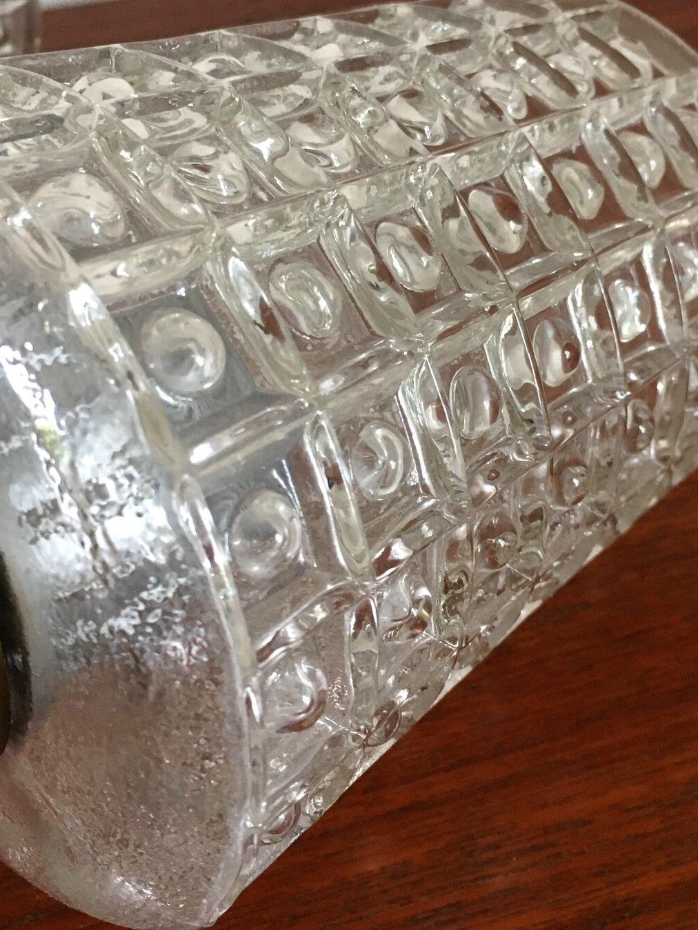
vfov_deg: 43.6
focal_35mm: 43
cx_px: 381
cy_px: 361
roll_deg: +3.8
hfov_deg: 33.6
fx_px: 1156
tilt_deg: -42.6
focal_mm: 4.15
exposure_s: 1/33
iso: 200
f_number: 2.2
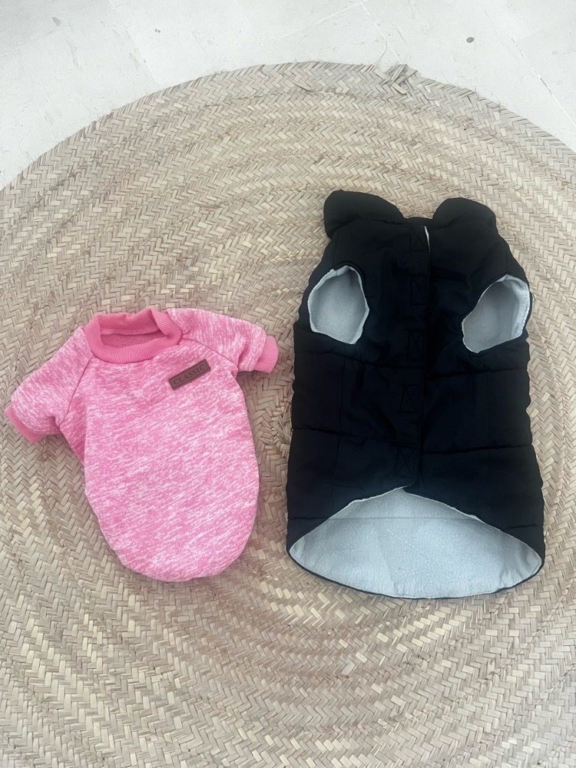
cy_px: 384
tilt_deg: -77.4
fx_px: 577
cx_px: 288
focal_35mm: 26
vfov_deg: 67.3
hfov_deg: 53.1
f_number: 1.5
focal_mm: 5.7
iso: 500
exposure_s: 1/59
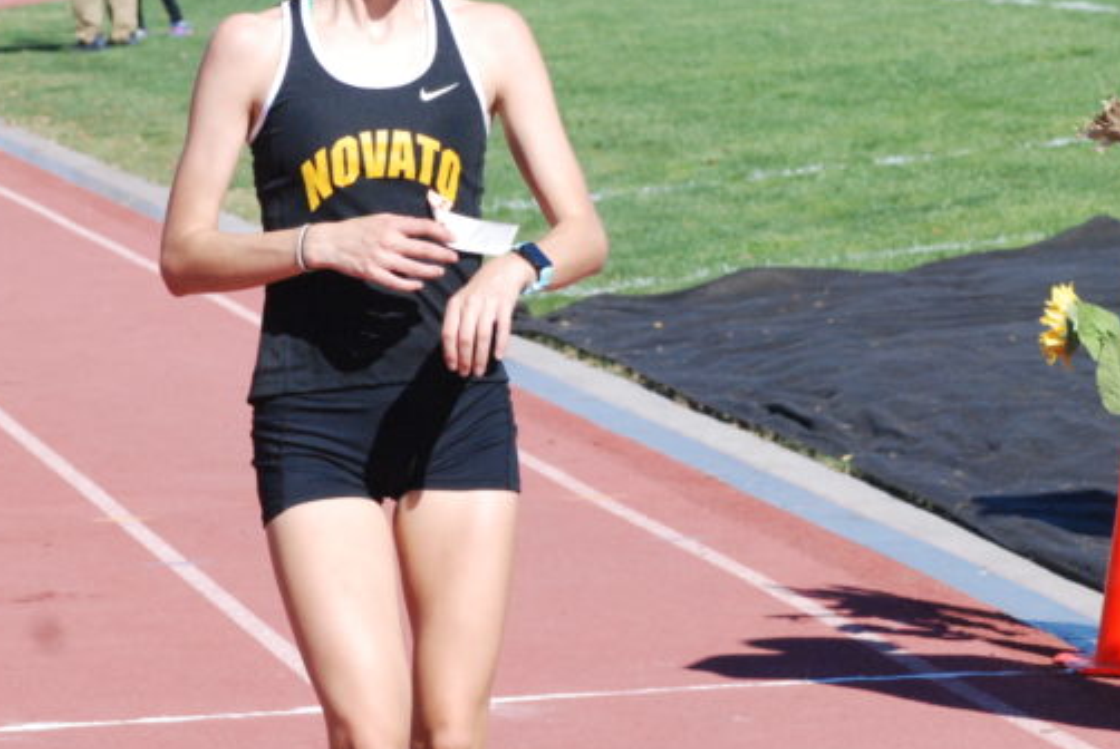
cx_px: 469
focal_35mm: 263
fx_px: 8192
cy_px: 273
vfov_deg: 5.2
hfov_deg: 7.8
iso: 1000
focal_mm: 86
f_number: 10
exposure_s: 1/1600
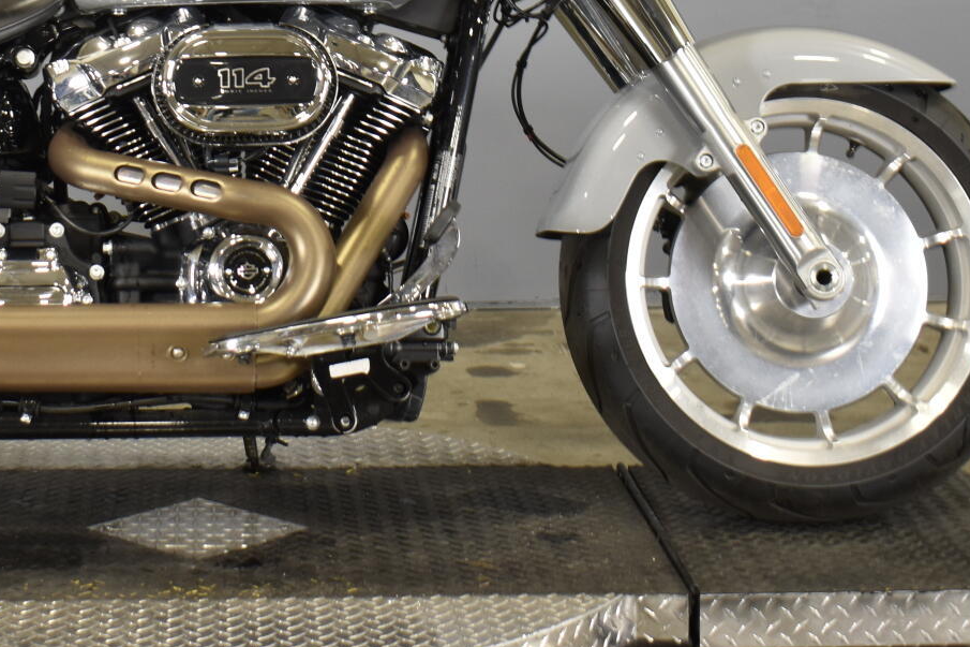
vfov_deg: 14.0
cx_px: 182
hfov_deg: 21.0
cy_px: -32
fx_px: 2589
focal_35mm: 96
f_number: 4.2
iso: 400
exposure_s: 1/25
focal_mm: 29
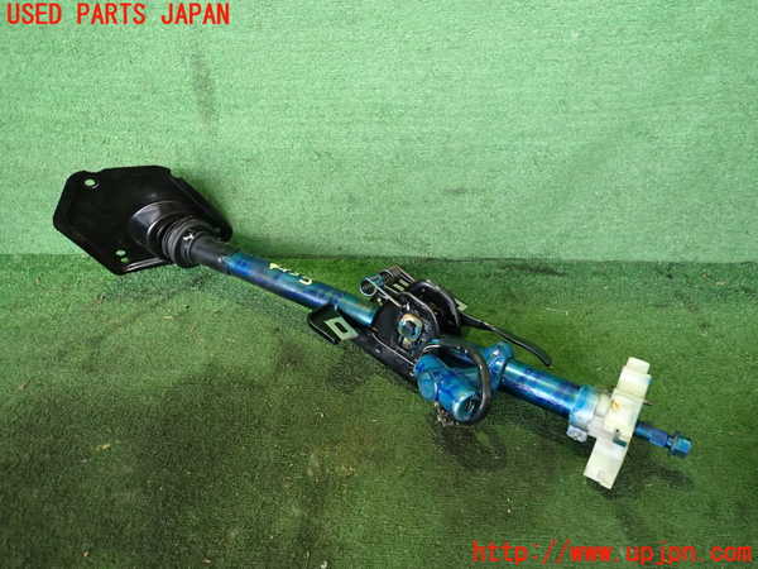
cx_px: 379
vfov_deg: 54.9
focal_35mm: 25
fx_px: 547
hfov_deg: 69.4
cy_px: 284
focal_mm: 4.5
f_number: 2
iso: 400
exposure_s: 1/30
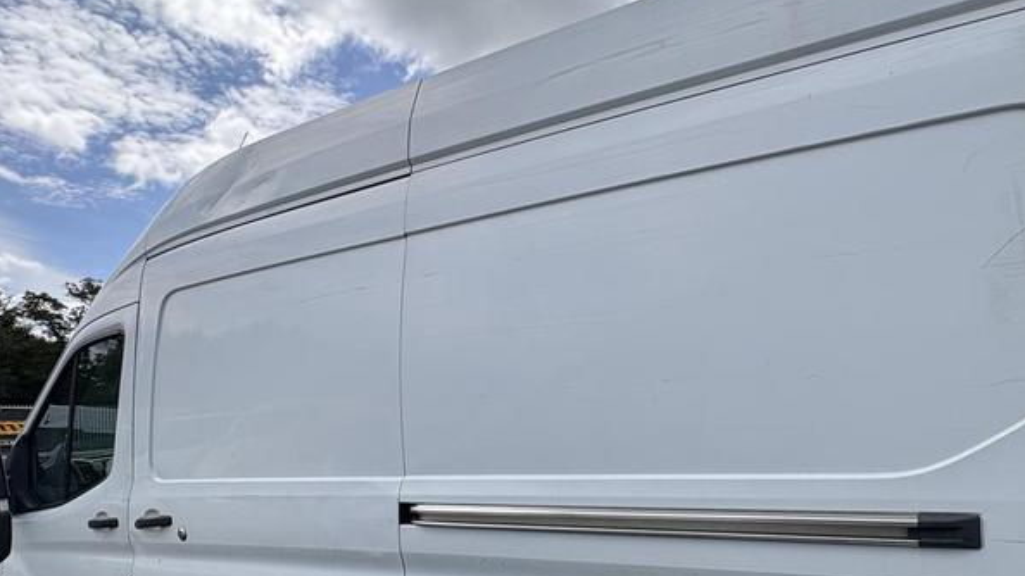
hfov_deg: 77.5
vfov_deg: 47.9
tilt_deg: +1.2
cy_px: 421
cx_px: 632
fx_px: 625
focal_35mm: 23
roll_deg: +2.8
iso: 50
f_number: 2.2
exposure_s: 1/1976
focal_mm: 2.22
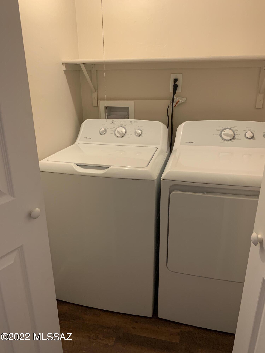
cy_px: 176
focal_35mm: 26
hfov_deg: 53.1
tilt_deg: -20.0
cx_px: 132
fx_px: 265
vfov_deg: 67.3
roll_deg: +0.9
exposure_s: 1/60
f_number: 1.8
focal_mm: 4.25
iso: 200
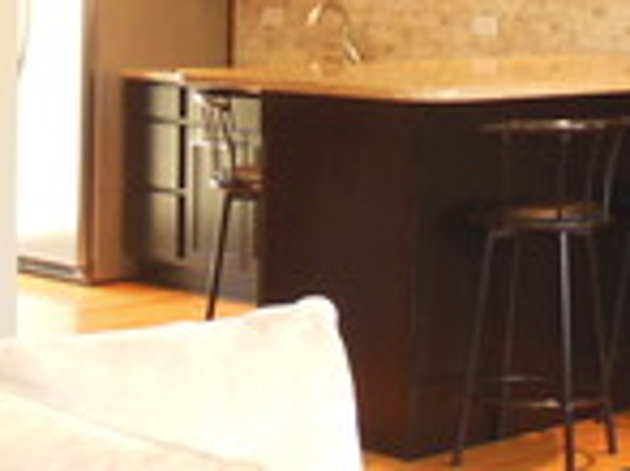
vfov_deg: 13.5
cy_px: 60
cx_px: 394
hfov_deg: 18.0
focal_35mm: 109
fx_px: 1982
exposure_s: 1/30
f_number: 3.2
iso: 320
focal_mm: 4.5
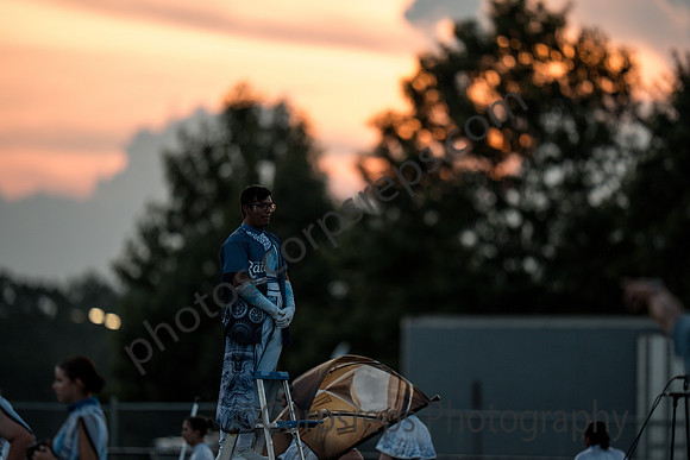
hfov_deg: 5.2
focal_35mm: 400
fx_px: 7668
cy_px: 230
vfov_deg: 3.4
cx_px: 345
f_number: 2.8
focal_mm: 400
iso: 320
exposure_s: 1/1000
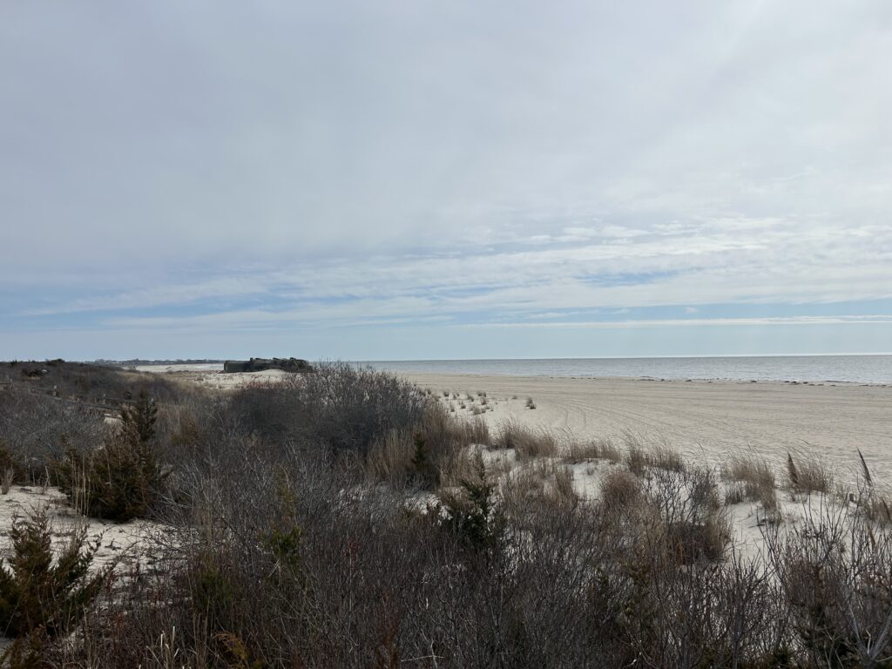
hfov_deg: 67.3
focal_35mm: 26
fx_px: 670
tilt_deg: +1.1
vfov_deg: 53.1
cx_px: 446
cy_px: 334
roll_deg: +1.1
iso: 50
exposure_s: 1/11364
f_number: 1.5
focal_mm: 5.7
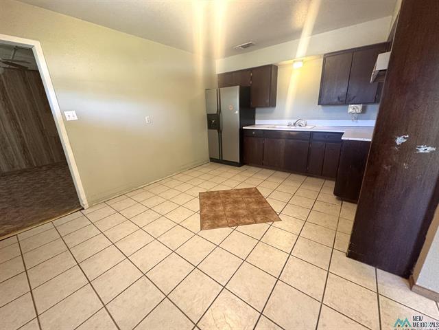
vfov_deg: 85.7
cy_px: 165
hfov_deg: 102.1
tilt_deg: -18.8
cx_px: 220
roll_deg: +3.3
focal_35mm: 14
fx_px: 178
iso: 500
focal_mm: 2.22
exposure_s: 1/60
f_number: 2.2
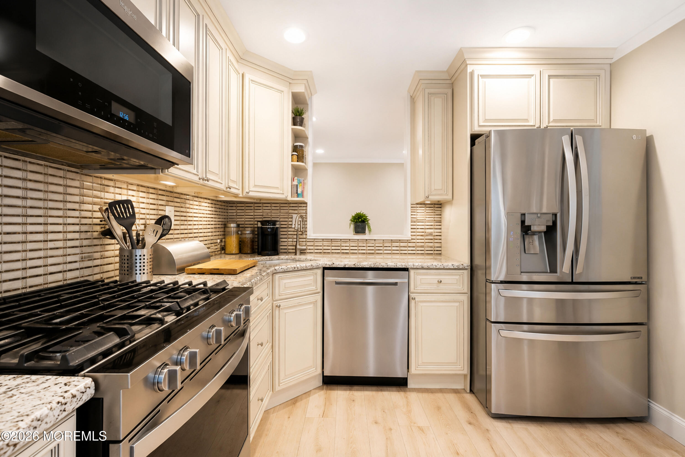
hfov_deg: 100.4
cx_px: 342
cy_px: 228
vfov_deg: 77.3
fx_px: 285
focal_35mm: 15
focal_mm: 10
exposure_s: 1/80
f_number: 5.6
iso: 1600
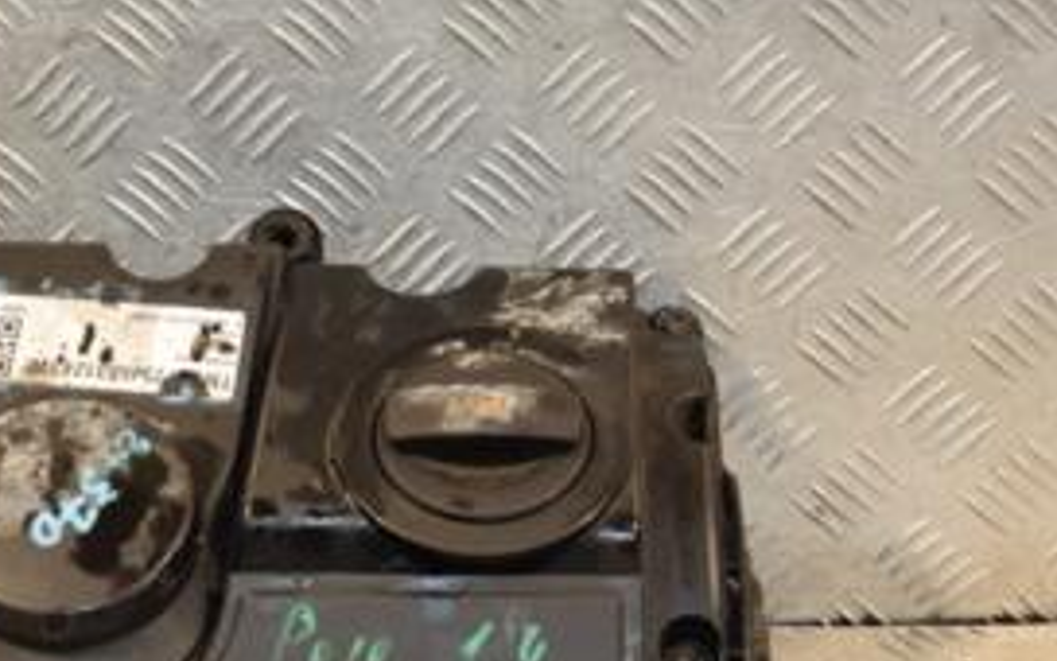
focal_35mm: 108
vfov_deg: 12.1
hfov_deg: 19.2
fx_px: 3111
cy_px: 303
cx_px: 365
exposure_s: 1/160
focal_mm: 32
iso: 800
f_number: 5
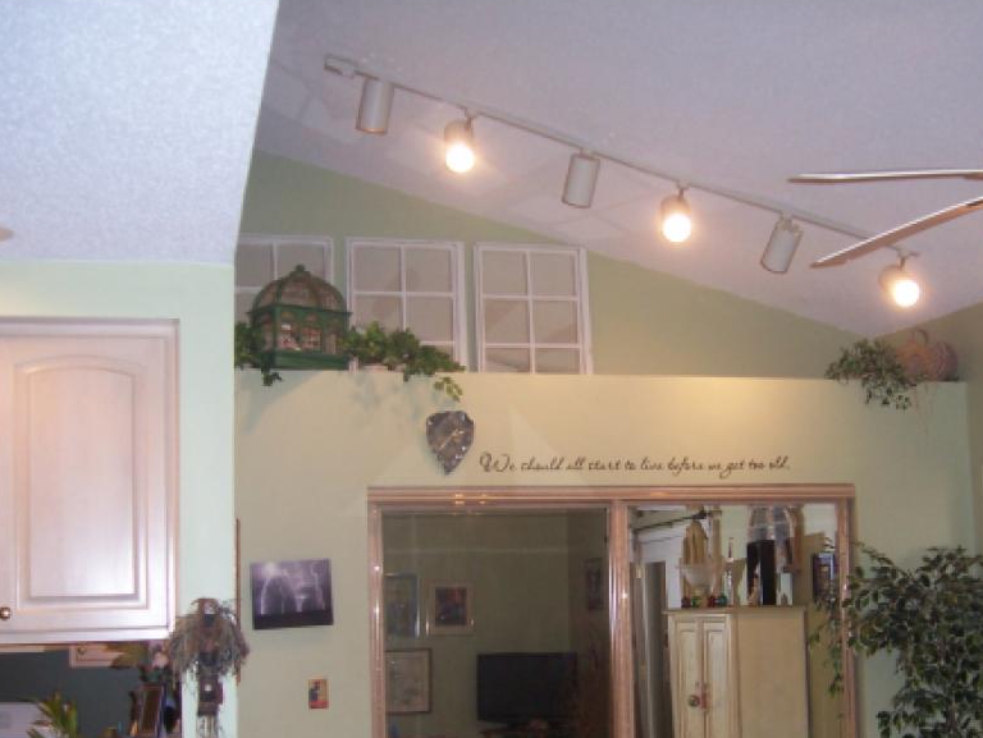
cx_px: 589
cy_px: 476
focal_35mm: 48
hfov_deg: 39.5
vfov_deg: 30.1
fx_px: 1364
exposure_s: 1/60
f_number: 3
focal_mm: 6
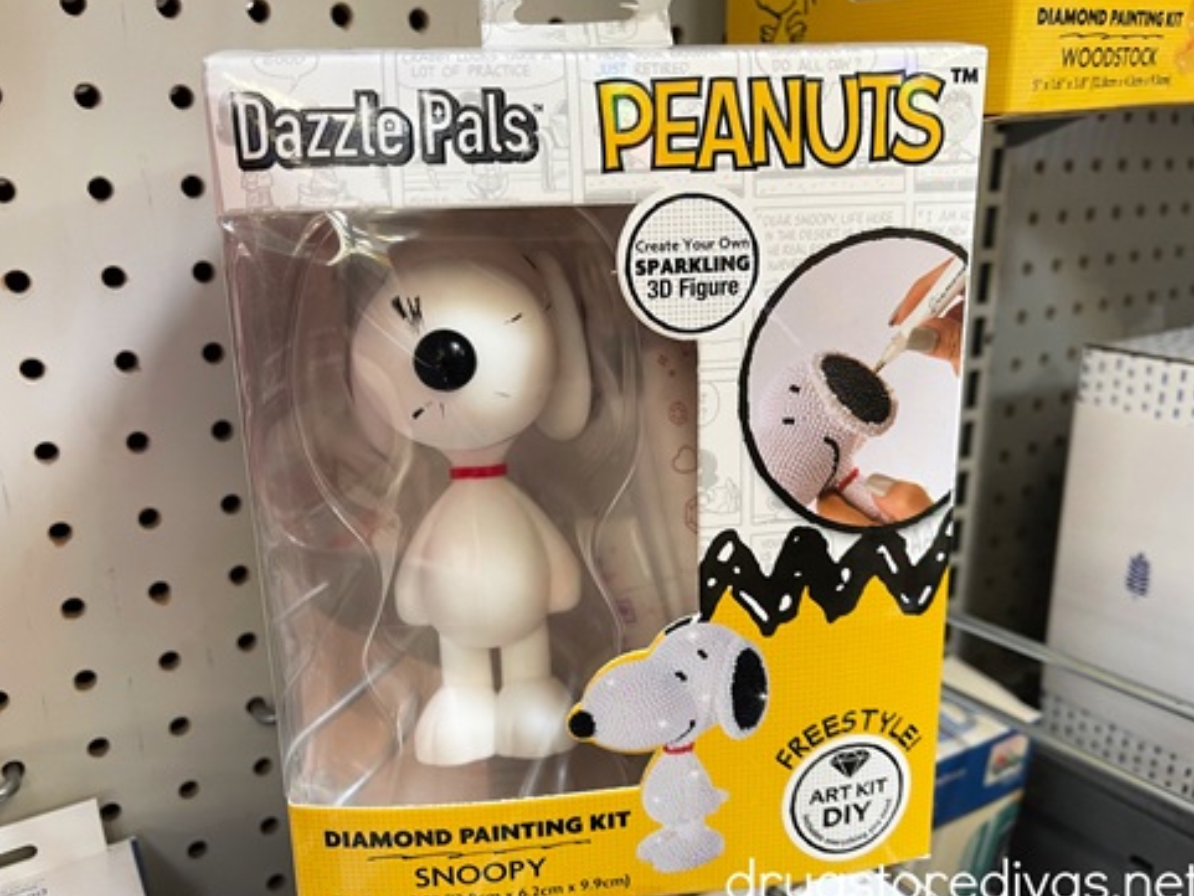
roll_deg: +0.5
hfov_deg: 67.3
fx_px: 897
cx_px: 586
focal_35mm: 26
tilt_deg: -17.5
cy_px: 455
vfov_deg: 53.1
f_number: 1.6
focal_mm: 5.1
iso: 125
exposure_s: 1/85
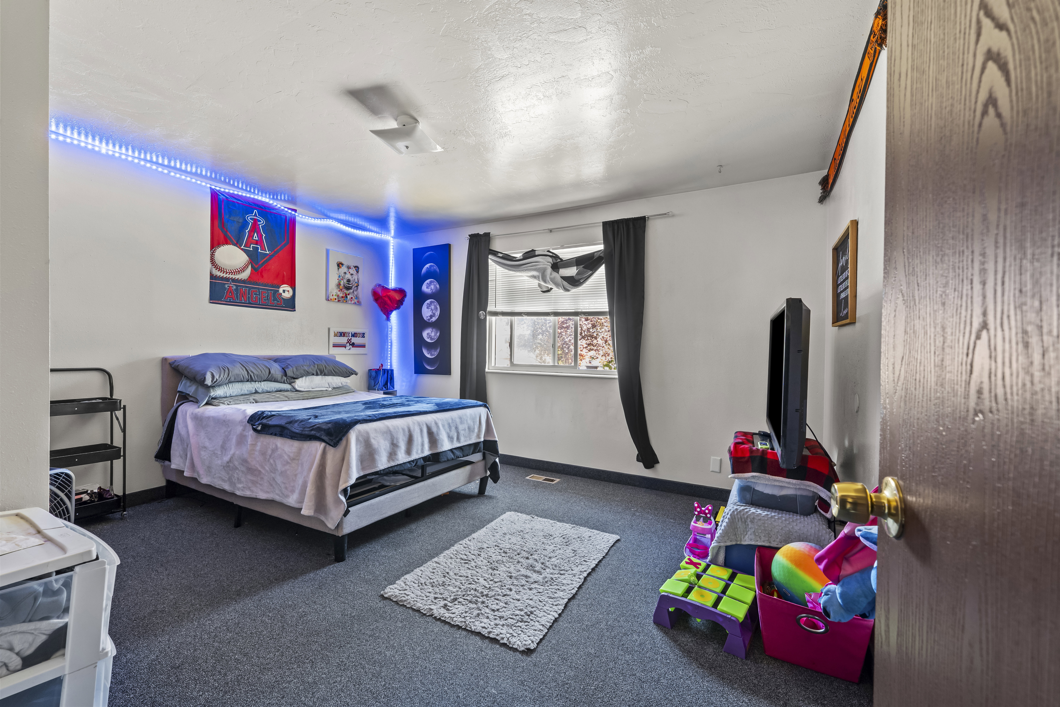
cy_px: 354
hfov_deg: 104.3
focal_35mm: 14
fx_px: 412
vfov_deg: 81.2
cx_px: 530
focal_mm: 14
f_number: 9
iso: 400
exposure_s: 1/1.67
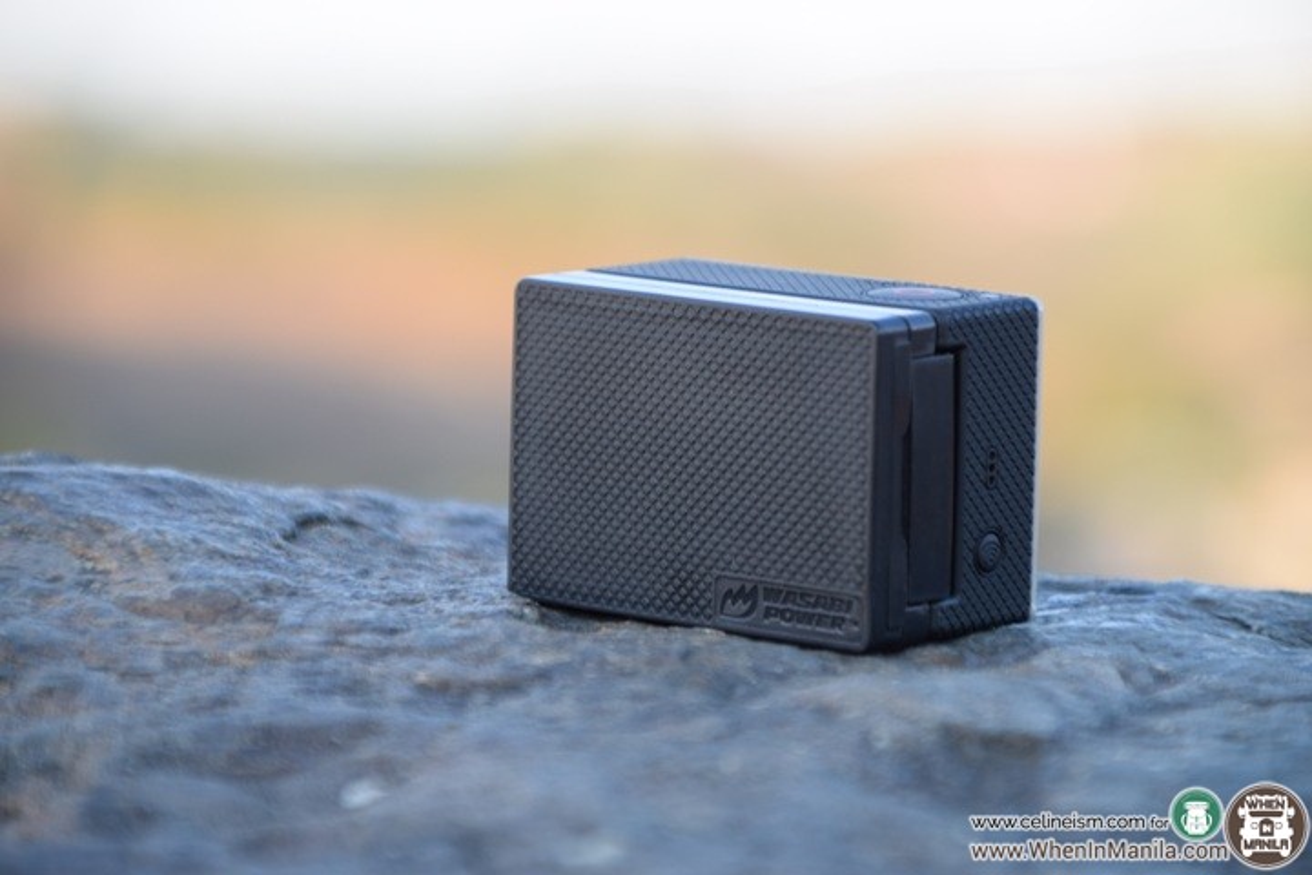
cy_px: 438
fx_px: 10932
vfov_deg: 4.6
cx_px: 656
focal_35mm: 300
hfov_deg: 6.9
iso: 200
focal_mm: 200
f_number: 6.3
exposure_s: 1/60
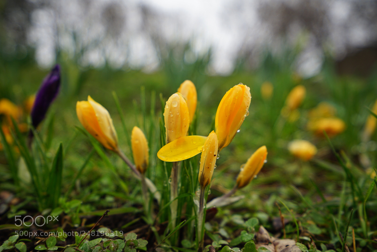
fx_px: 367
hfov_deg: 54.4
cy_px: 126
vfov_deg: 37.9
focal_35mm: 35
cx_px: 188
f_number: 4
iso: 100
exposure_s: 1/125
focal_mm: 35
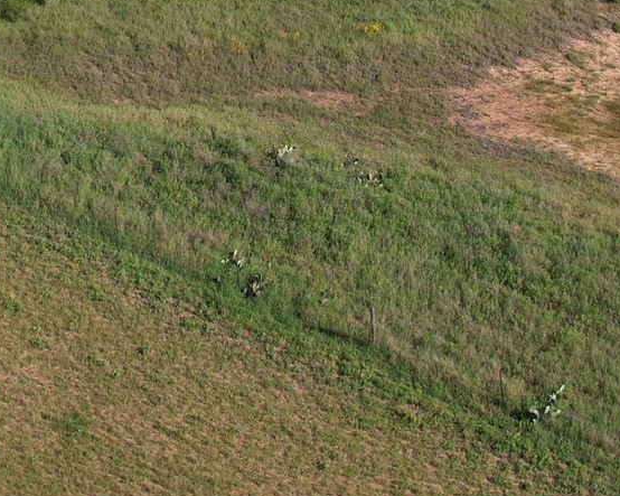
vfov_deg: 17.0
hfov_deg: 23.6
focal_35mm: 81
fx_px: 1486
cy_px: -272
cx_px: 291
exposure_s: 1/1600
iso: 100
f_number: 2.8
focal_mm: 8.38
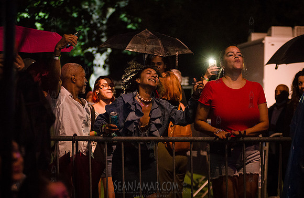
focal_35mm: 108
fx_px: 905
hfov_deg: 19.1
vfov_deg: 12.4
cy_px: 136
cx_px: 155
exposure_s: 1/125
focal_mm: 80
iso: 3200
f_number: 3.2
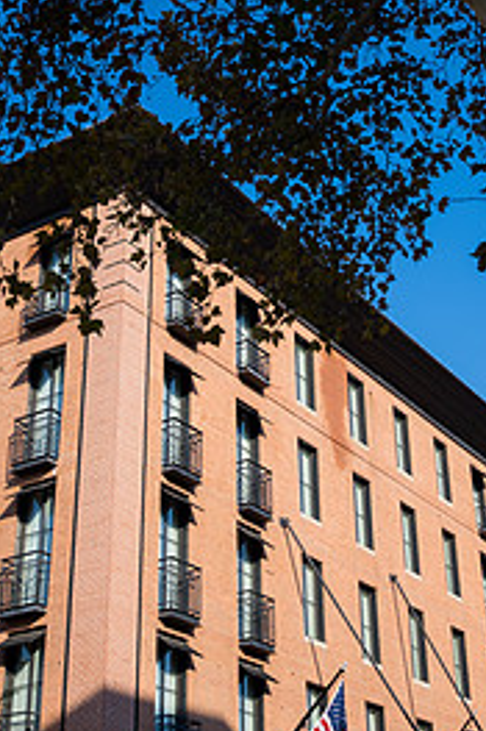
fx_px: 1217
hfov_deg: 22.6
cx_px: 292
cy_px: 309
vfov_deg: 33.4
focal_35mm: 60
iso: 100
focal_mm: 35
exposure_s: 1/640
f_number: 4.5
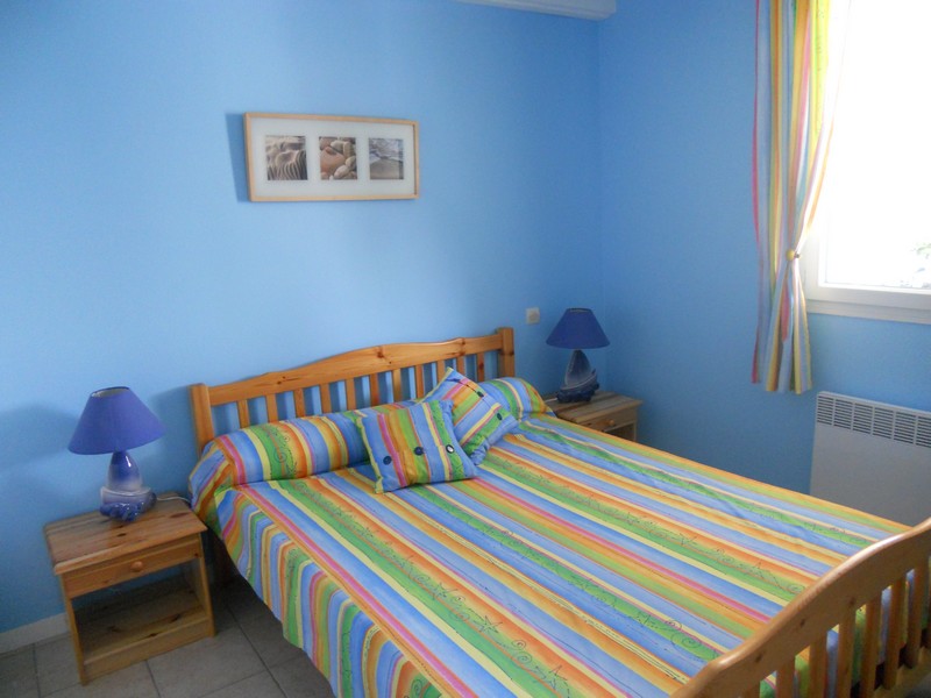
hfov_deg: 65.3
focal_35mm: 27
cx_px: 466
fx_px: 726
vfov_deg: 51.4
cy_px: 349
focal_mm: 4.9
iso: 400
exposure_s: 1/20
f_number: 3.2
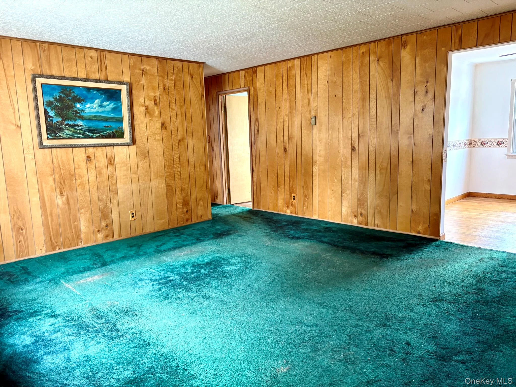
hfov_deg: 67.3
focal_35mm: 26
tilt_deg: -8.9
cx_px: 258
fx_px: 388
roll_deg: +2.6
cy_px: 194
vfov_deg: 53.1
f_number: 1.6
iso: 160
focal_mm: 5.96
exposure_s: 1/60
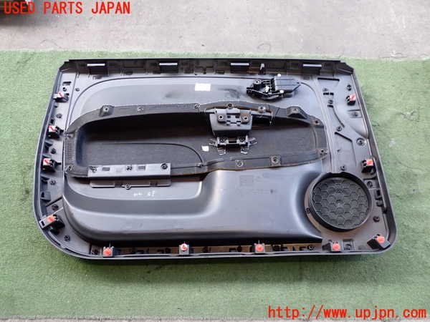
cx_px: 215
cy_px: 161
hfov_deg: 60.0
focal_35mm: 30
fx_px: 373
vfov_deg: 46.8
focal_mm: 5.4
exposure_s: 1/60
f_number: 2.3
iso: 200
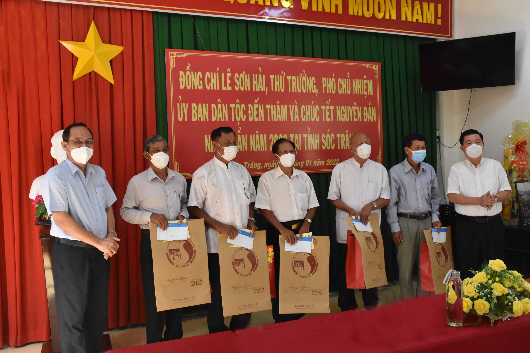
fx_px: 486
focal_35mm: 33
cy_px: 176
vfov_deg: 40.0
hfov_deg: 57.2
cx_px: 265
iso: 3200
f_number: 7.1
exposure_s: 1/200
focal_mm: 22
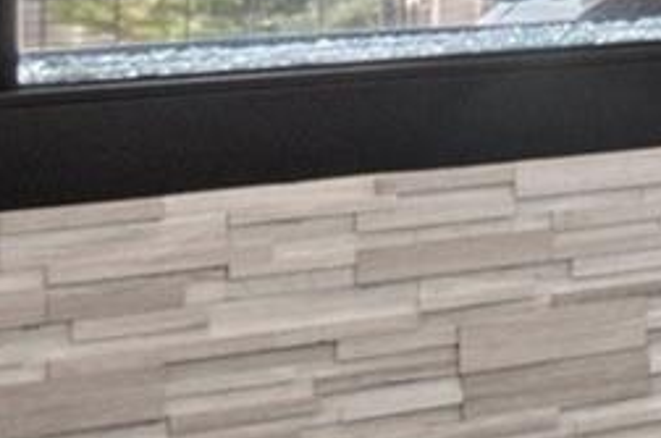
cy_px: -201
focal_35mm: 108
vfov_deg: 12.1
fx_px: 1979
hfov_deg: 12.5
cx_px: 1781
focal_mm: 17
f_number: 8
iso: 500
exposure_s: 1/13
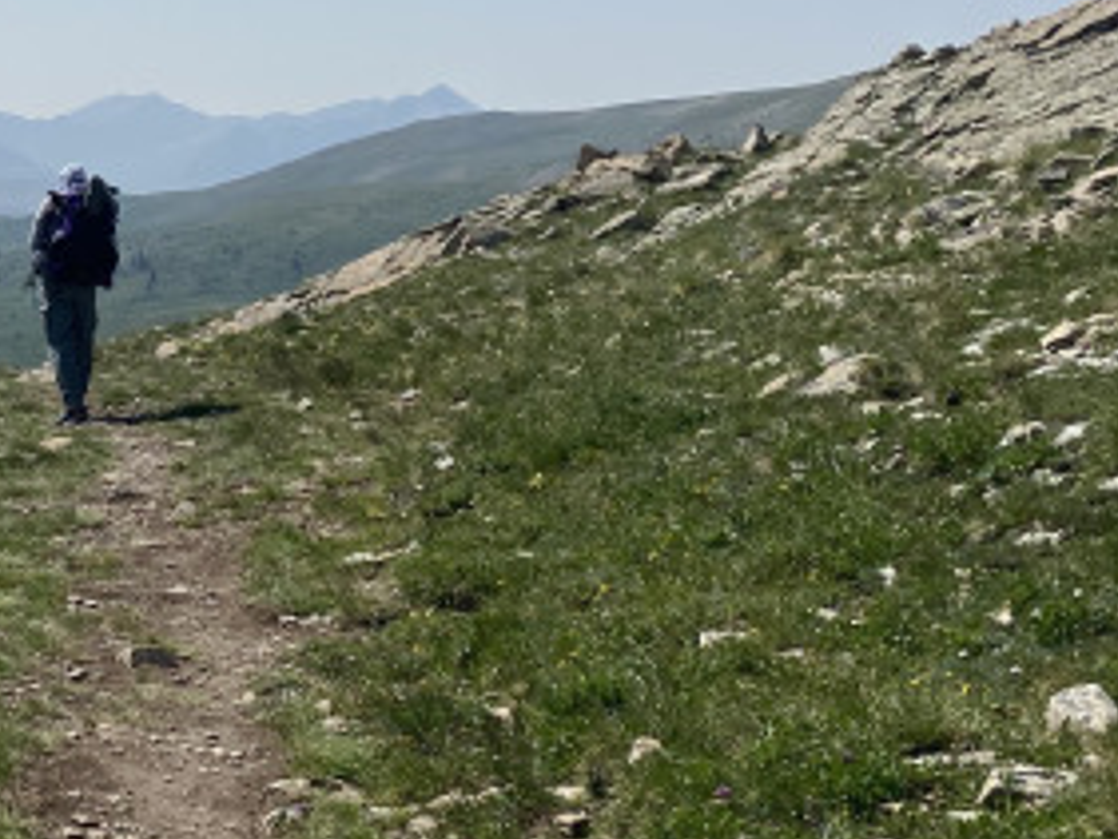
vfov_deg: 19.6
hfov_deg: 23.8
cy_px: 111
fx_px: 2391
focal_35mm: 74
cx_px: -247
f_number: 1.8
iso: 32
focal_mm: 4.25
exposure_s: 1/6757
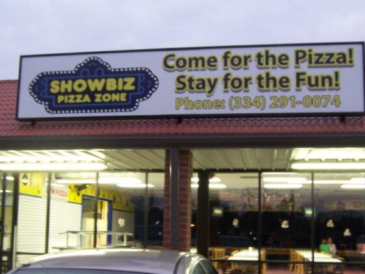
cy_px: 174
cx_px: 177
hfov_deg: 42.0
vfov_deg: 32.0
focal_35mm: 45
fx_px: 475
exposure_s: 1/10
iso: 140
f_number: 3.4
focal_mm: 5.5
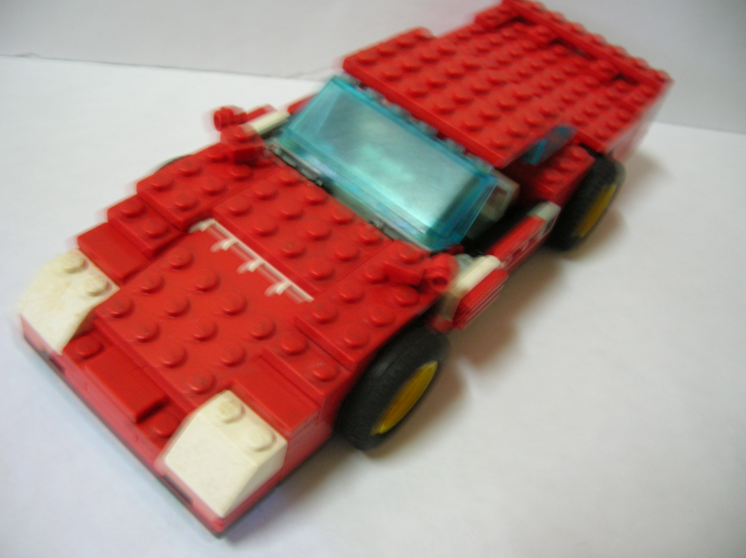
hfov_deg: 54.0
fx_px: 732
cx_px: 373
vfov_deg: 41.7
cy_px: 279
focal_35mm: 34
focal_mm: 5.7
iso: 100
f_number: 2.9
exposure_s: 1/3.1
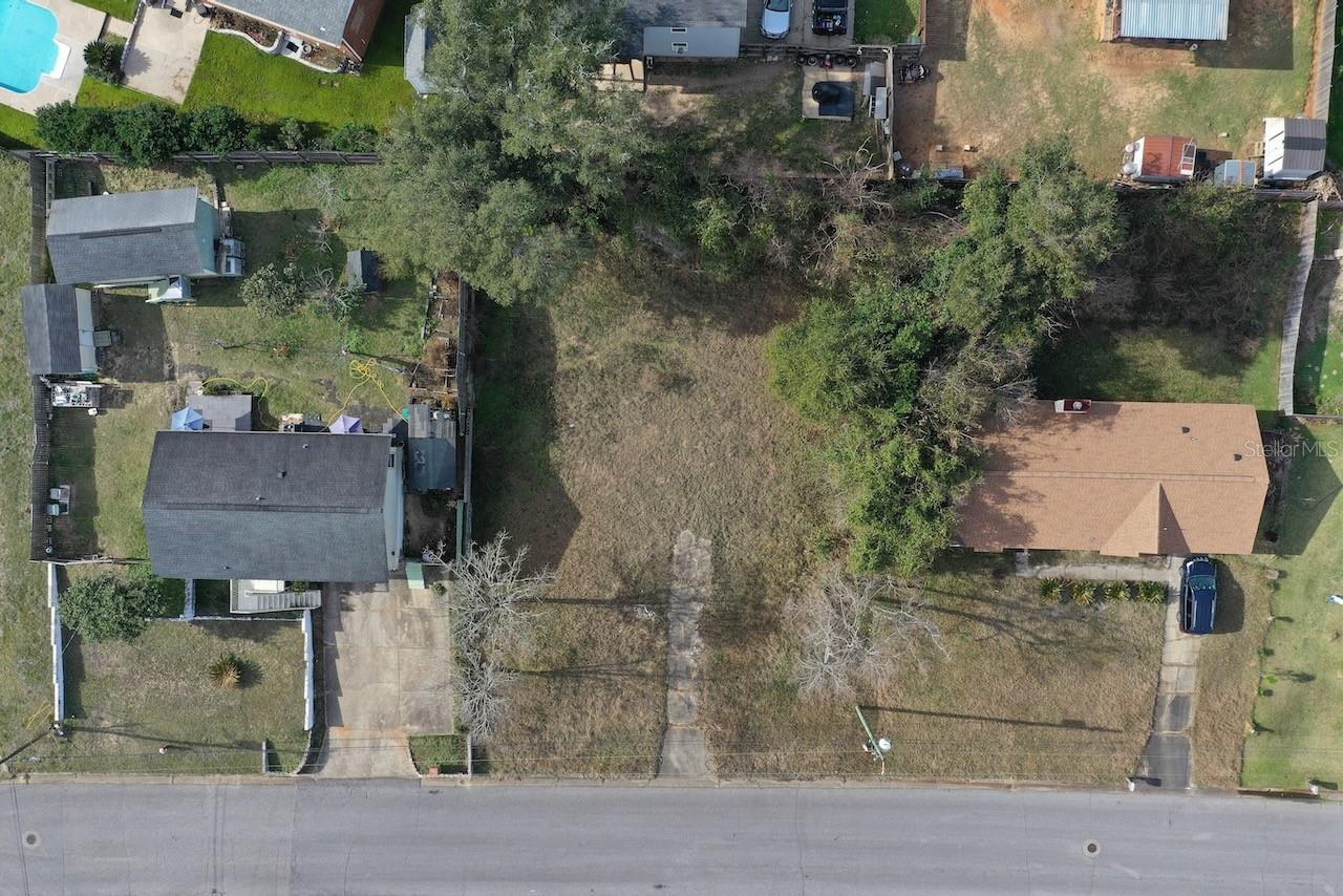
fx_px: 1045
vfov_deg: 46.4
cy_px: 448
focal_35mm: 28
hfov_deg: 65.5
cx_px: 672
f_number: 4.5
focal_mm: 10.26
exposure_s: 1/120
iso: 100
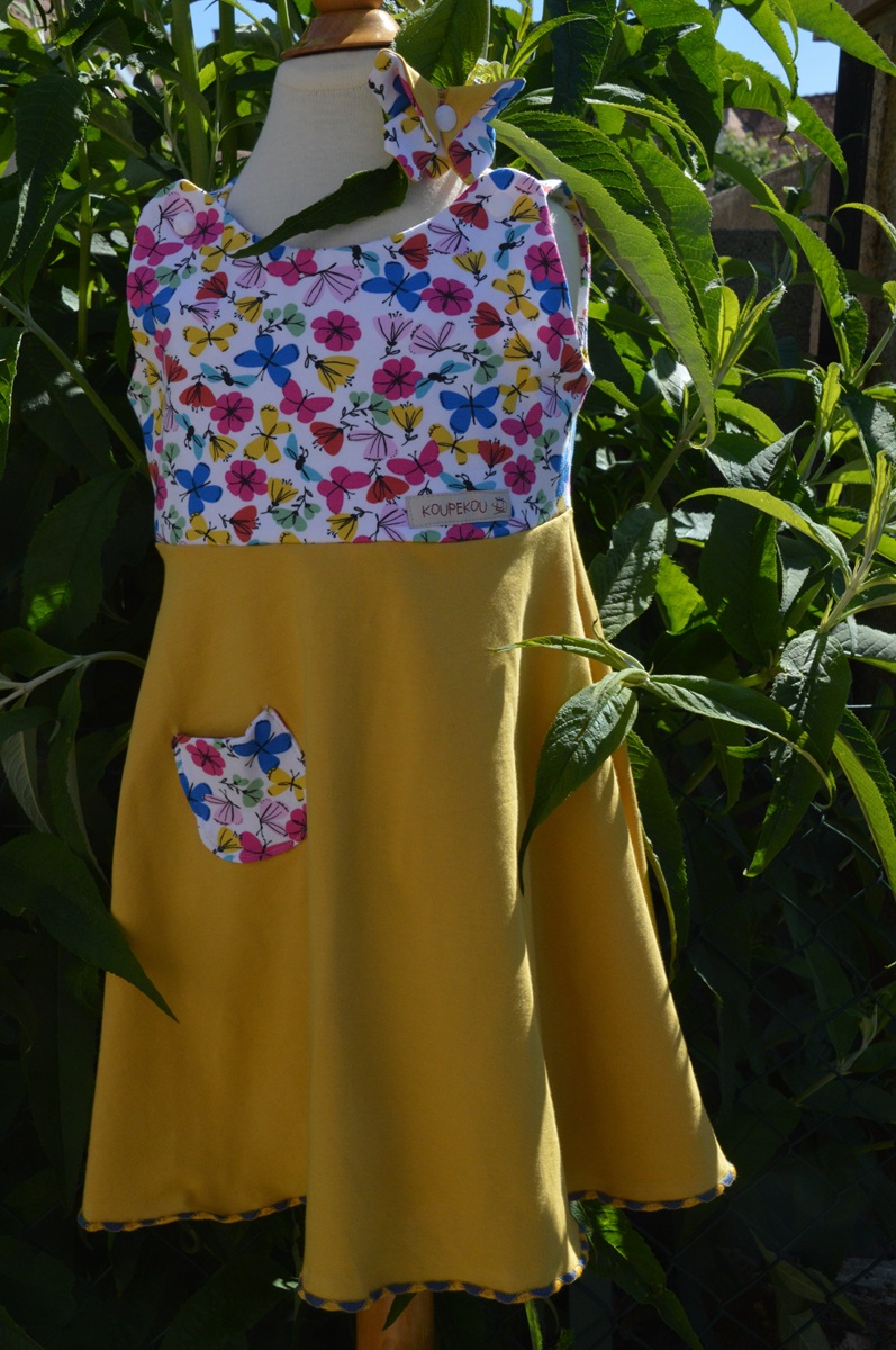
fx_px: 1684
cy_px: 675
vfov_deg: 43.7
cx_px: 448
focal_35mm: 45
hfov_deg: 29.8
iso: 800
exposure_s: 1/640
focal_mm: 30
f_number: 13
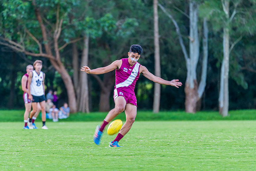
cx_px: 128
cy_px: 86
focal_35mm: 300
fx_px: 2134
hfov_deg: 6.9
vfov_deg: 4.6
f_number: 5.6
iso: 1600
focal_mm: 300
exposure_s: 1/160
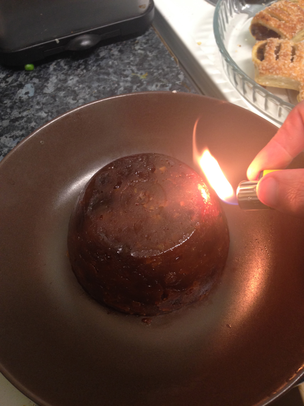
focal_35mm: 33
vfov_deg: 55.4
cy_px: 203
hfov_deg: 42.9
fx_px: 386
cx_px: 152
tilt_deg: -55.5
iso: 80
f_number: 2.4
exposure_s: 1/20
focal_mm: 4.12
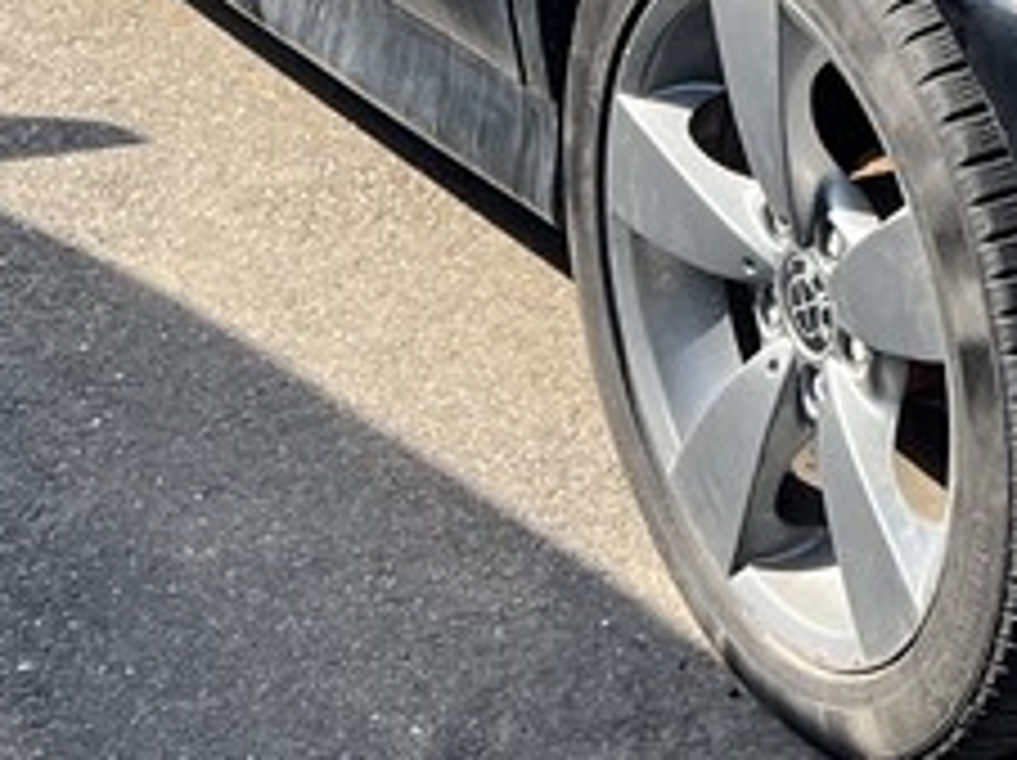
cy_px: -535
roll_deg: -2.5
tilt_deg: -11.4
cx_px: 1588
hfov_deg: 15.3
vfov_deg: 11.7
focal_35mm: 118
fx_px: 3463
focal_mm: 5.7
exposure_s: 1/1135
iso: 50
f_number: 1.5
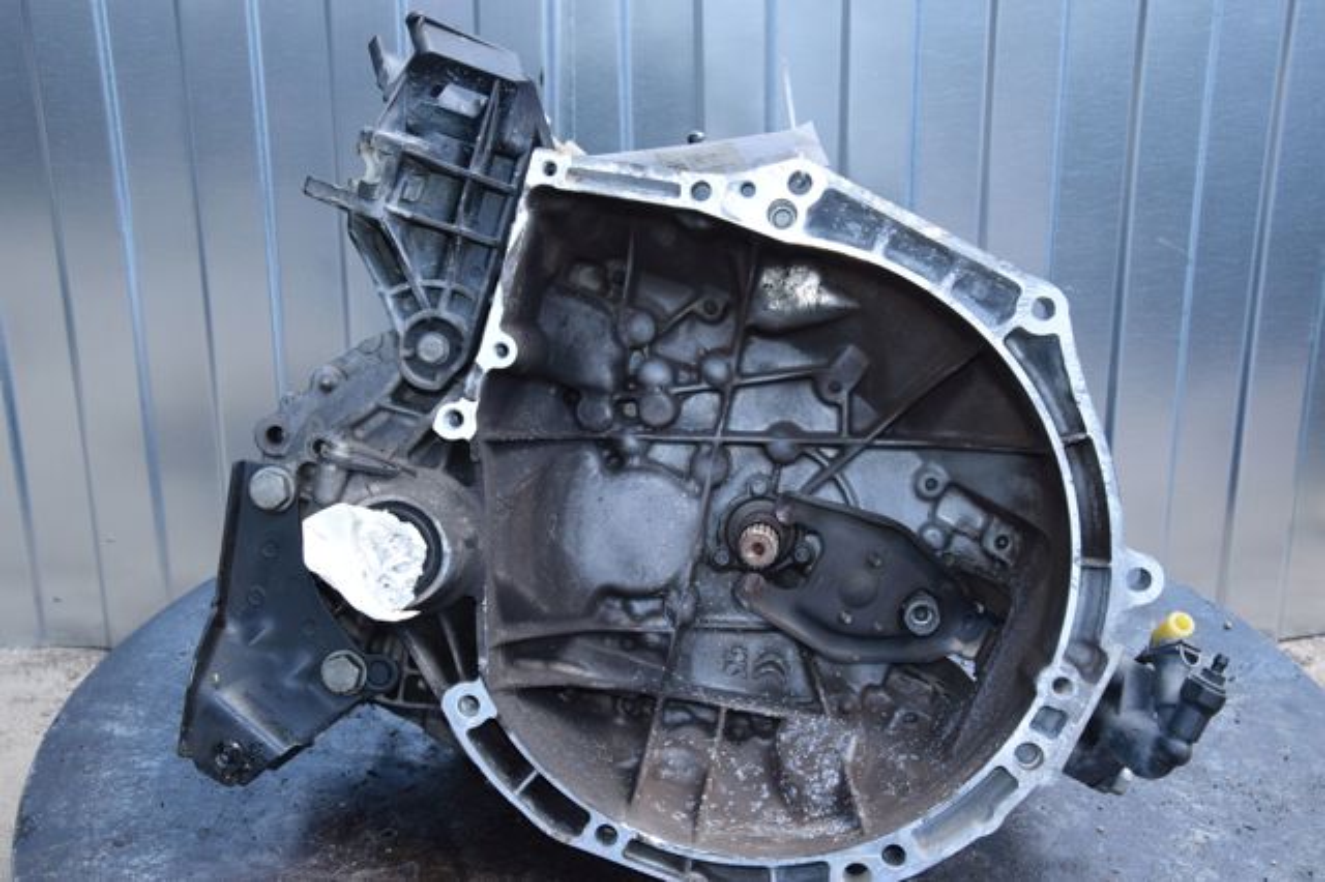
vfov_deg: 28.0
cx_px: 662
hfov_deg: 41.1
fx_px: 1766
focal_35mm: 48
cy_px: 441
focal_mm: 32
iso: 800
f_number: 9
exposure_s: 1/200
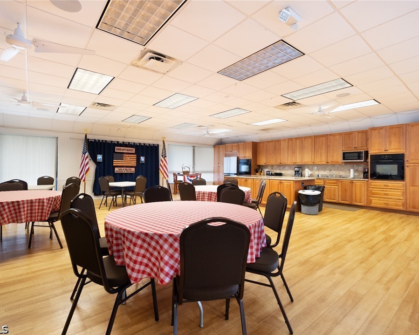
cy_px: 168
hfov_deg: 89.6
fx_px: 211
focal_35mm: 17
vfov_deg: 77.0
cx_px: 205
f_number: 4
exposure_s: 1/40
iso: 1000
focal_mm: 10
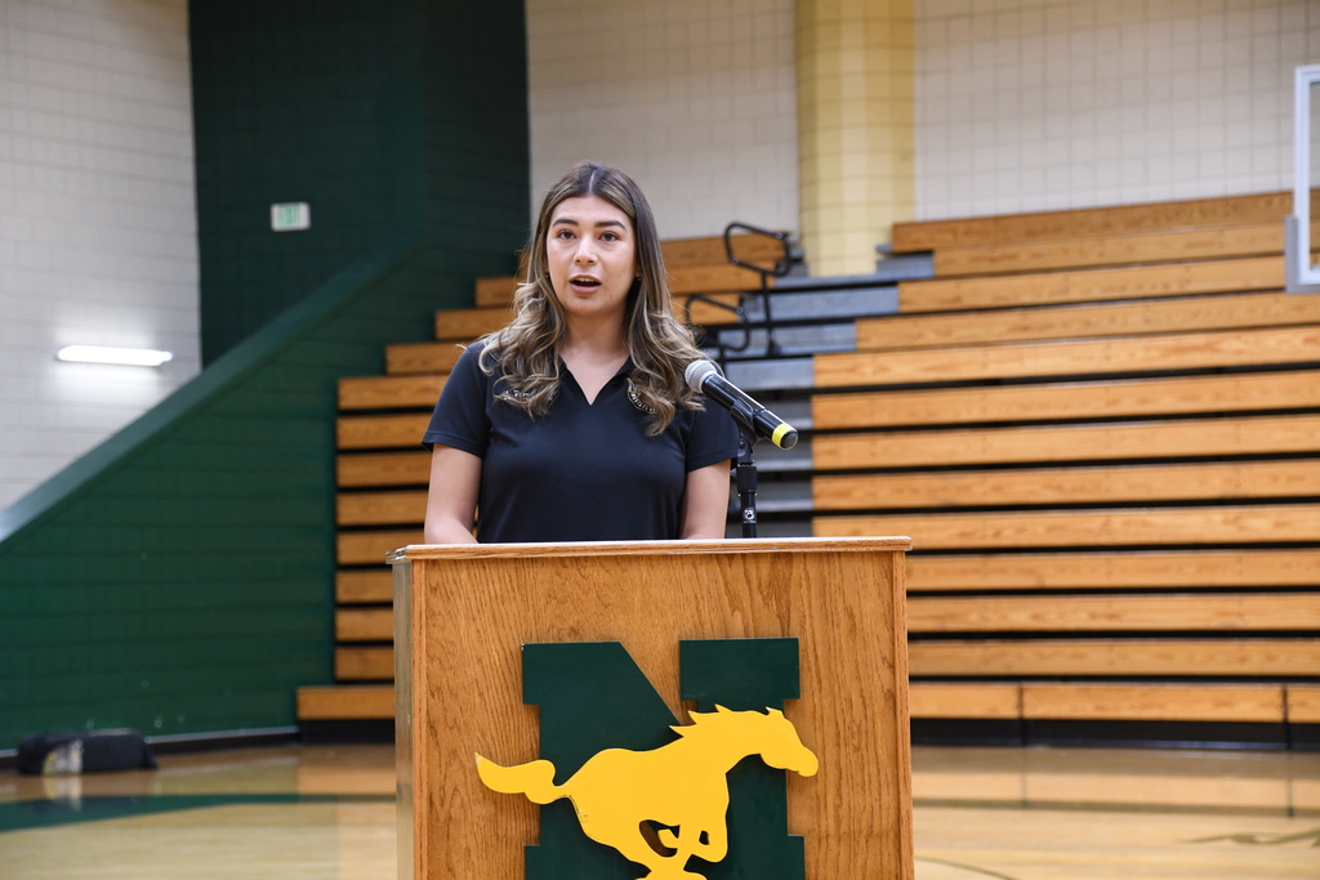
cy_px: 440
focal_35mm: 105
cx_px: 660
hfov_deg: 19.5
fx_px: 3850
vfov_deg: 13.0
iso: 1250
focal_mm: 70
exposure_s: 1/80
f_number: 5.6
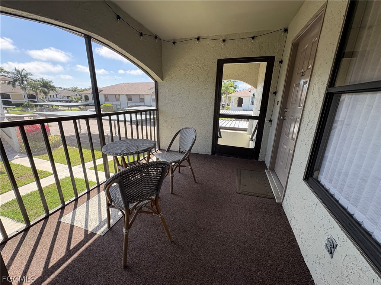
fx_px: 154
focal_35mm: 14
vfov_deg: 85.7
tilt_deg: -15.4
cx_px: 190
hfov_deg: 102.1
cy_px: 142
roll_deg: -1.1
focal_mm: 2.22
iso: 64
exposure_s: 1/299
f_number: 2.2
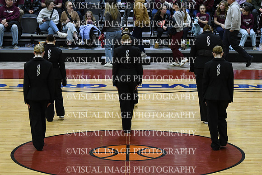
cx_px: 131
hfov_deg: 13.4
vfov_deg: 9.0
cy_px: 88
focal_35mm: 153
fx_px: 1114
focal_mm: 102
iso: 2500
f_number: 4
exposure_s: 1/250
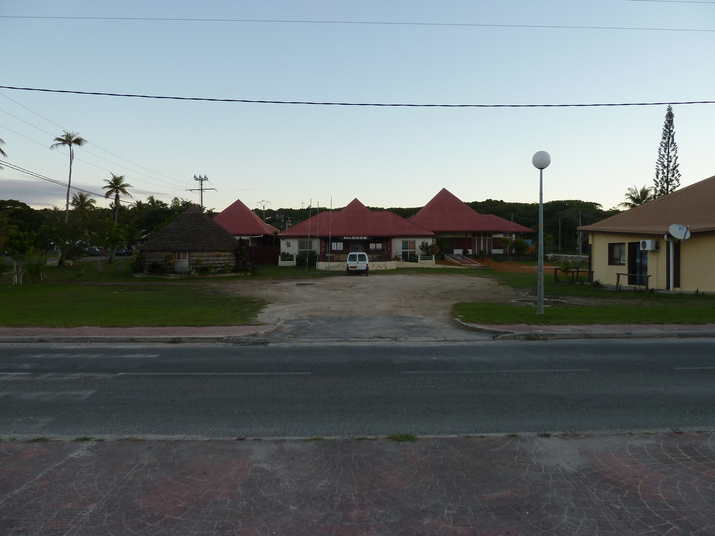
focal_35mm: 25
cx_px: 358
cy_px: 268
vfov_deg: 54.9
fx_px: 516
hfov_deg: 69.4
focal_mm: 4.1
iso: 80
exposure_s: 1/60
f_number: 3.3
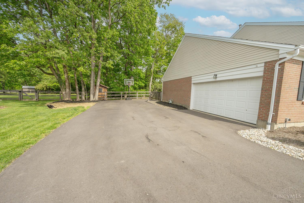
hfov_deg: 104.3
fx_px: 118
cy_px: 102
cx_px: 152
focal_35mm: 14
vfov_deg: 81.2
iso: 3200
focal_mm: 14
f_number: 13
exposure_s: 1/1600
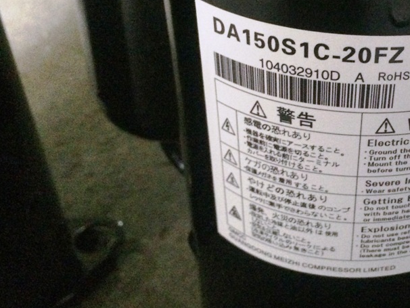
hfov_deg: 37.6
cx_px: 324
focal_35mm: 49
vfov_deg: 29.4
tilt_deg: -33.6
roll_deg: -1.5
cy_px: 95
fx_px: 581
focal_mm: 4.15
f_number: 2.2
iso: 800
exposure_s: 1/17
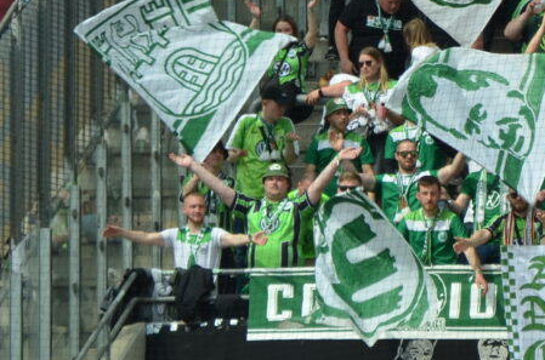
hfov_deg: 3.7
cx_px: 369
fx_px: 8484
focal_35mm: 562
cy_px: 16
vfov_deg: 2.4
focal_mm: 105
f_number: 5.6
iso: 200
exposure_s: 1/500
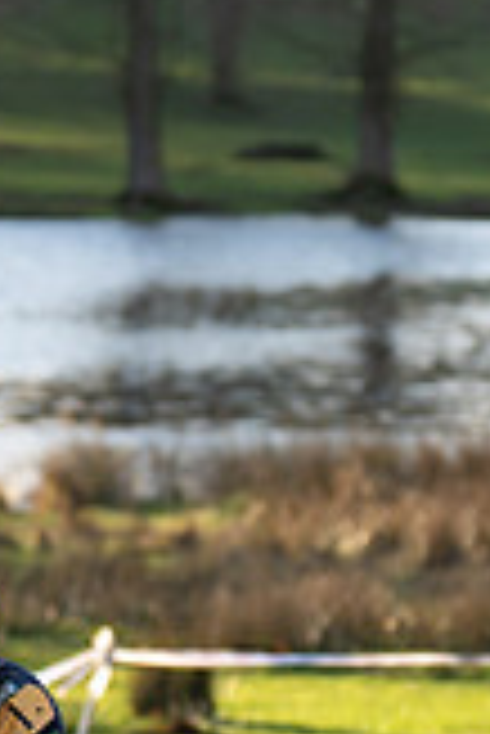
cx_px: -150
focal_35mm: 443
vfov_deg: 4.6
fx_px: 9025
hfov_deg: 3.1
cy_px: 664
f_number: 2.8
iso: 250
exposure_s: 1/1000
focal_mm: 82
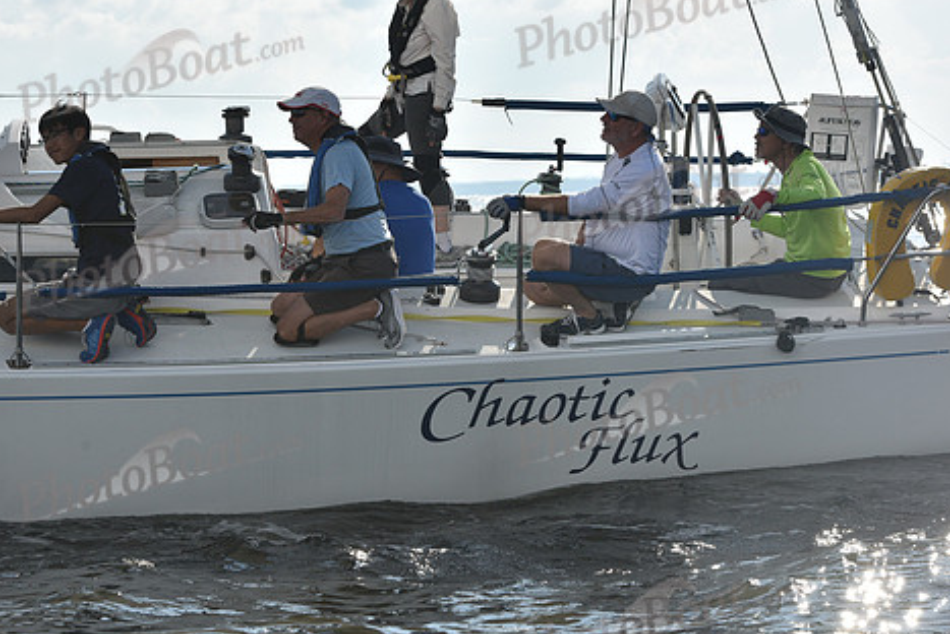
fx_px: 3116
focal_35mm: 118
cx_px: 411
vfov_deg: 11.6
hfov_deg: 17.3
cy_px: 336
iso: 250
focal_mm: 95
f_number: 9
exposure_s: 1/1250
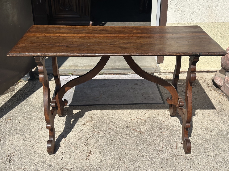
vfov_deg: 30.3
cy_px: 86
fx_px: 318
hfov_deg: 39.7
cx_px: 114
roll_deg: +0.3
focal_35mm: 48
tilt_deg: -23.4
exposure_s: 1/8197
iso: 100
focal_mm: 6.86
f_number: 1.78
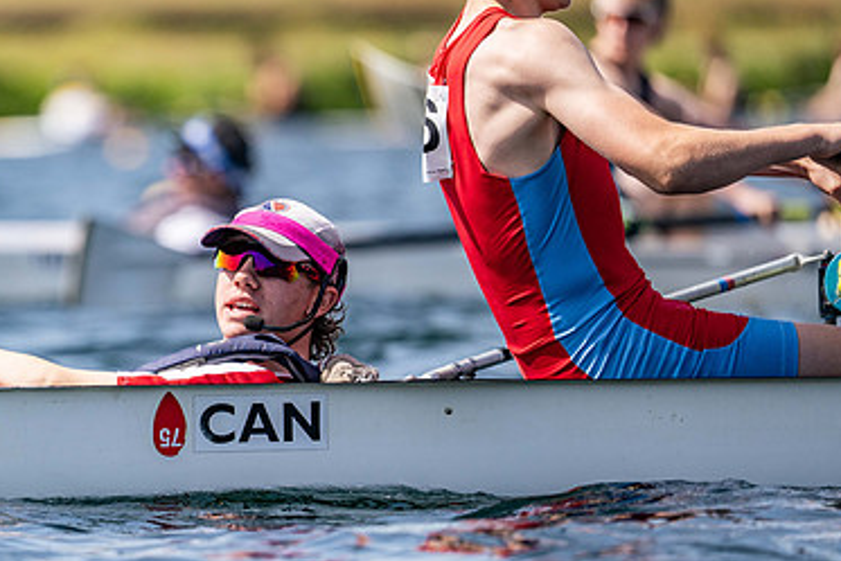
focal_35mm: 622
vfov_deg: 2.2
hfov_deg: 3.3
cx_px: 230
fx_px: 14535
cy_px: 305
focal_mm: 400
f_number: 4.5
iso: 220
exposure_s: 1/2500
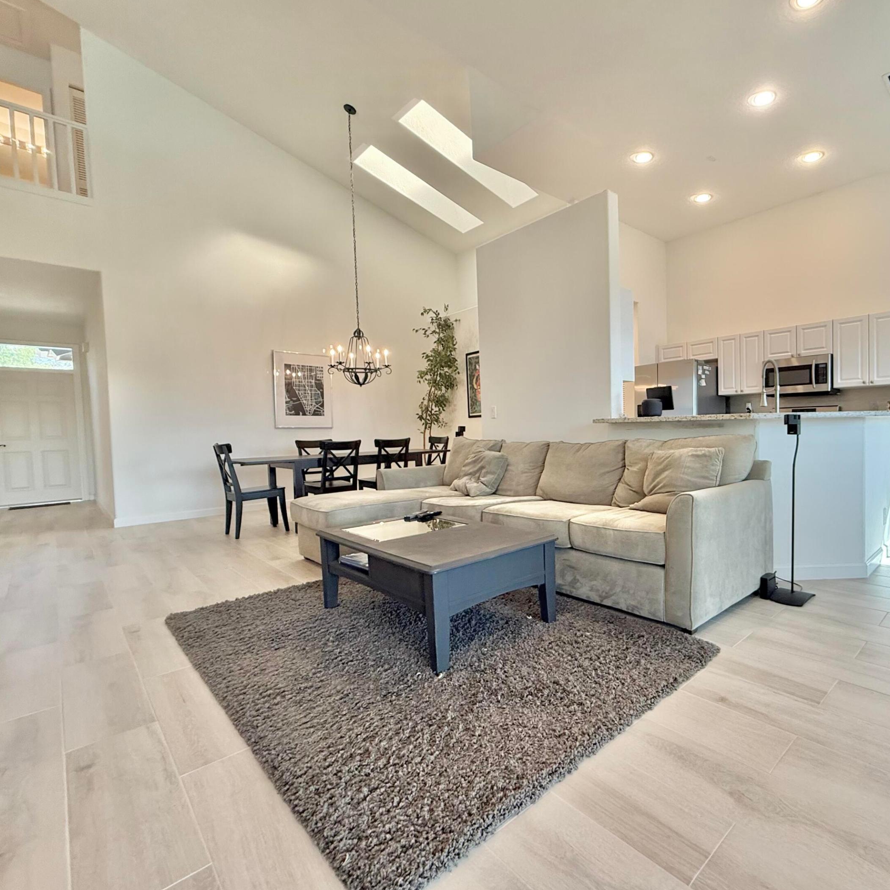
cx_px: 583
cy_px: 448
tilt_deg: -1.8
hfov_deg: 81.5
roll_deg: +1.2
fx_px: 495
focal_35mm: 17
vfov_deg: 84.0
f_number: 2.2
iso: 200
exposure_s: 1/120
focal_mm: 2.22
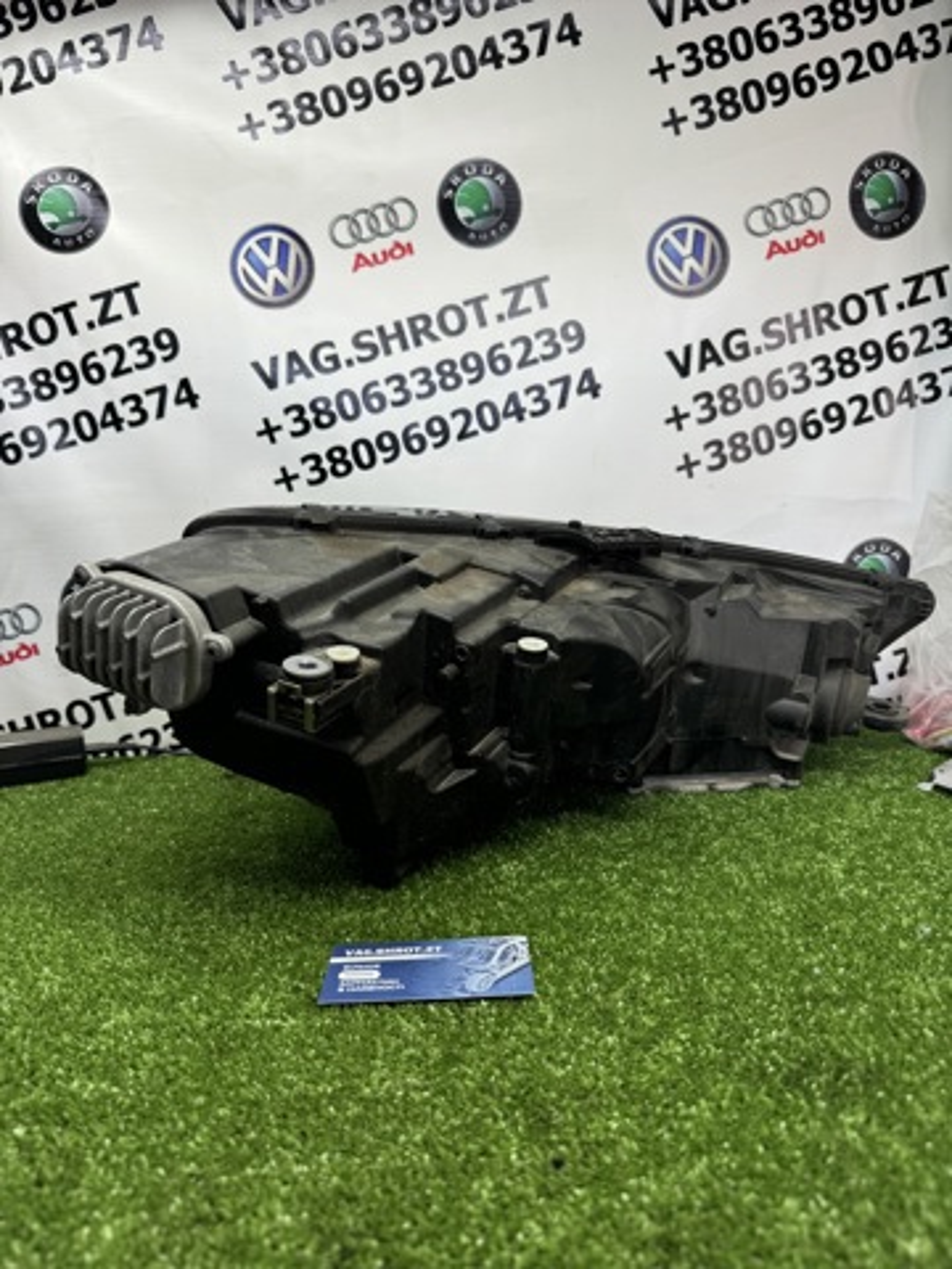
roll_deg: +1.5
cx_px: 476
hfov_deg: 56.8
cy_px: 634
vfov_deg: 71.6
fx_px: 880
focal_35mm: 24
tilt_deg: -7.1
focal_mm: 6.76
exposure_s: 1/162
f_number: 1.78
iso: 64
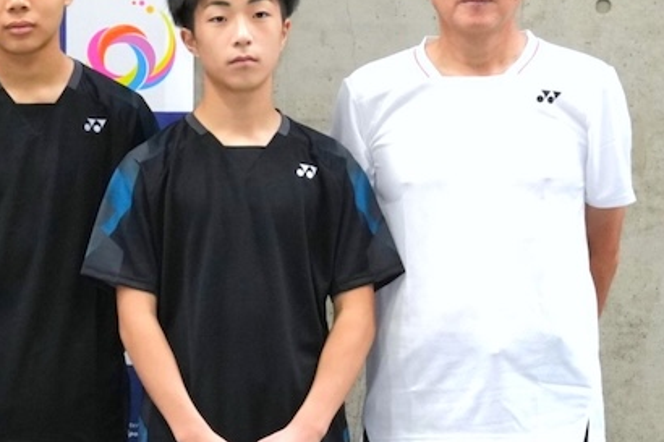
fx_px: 3595
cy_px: 350
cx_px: -512
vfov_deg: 7.0
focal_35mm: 195
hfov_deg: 10.0
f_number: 8
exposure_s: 1/60
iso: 1600
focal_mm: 50
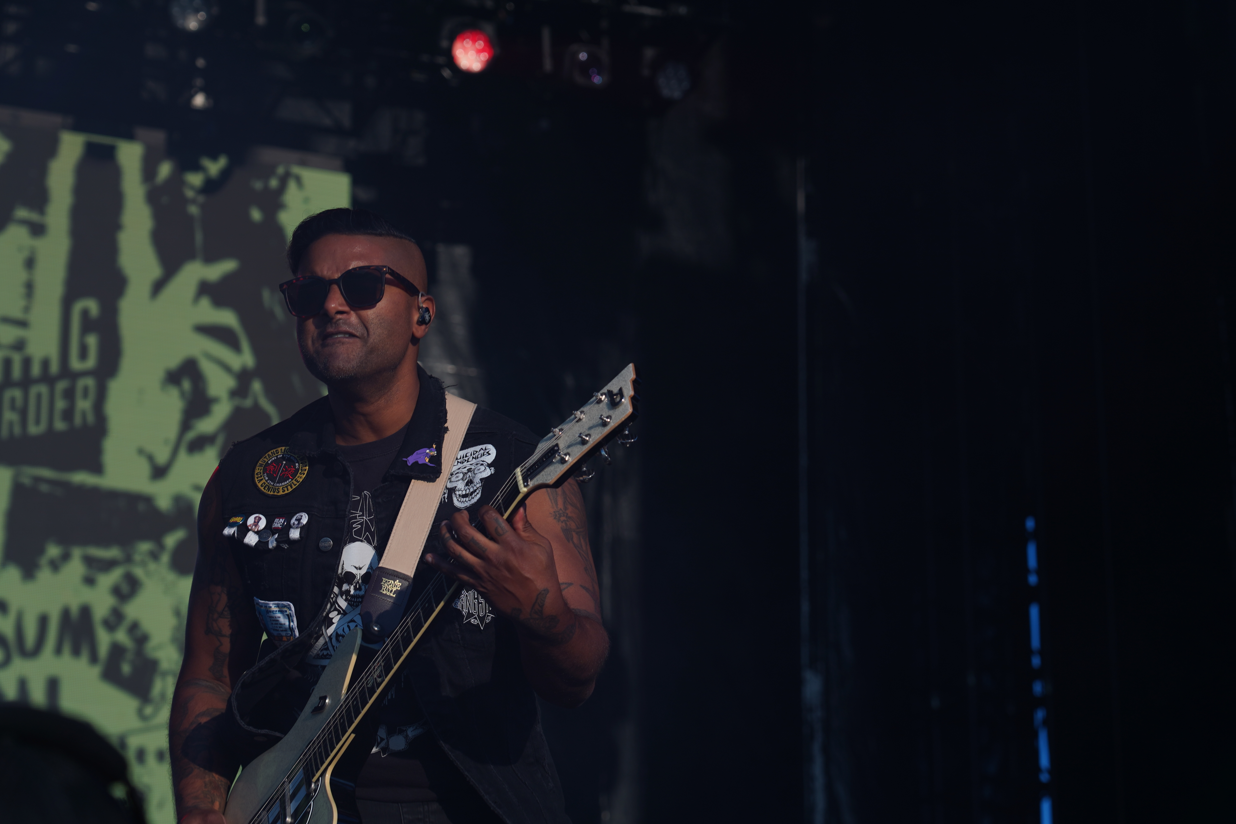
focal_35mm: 106
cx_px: 619
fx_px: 3639
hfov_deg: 19.3
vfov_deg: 12.9
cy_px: 408
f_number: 6.3
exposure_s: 1/320
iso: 100
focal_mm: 105
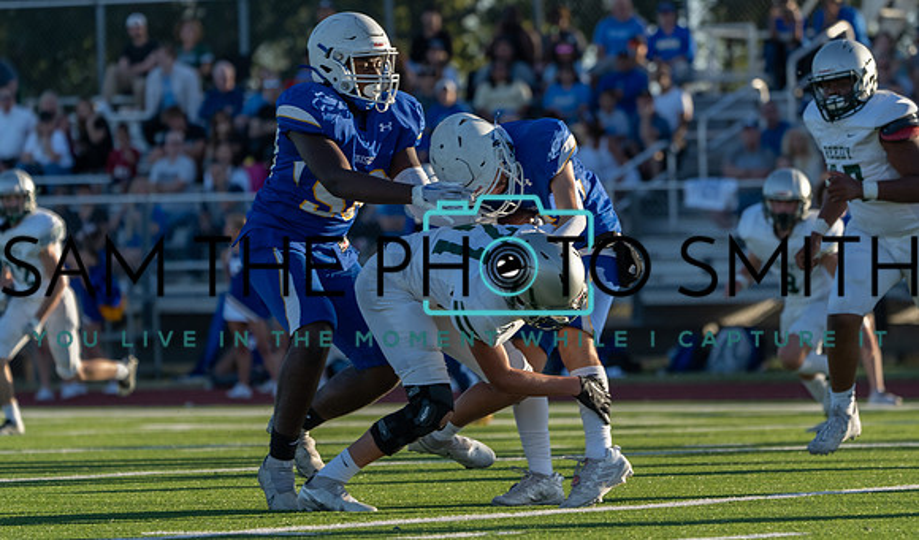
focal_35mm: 332
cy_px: 306
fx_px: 8188
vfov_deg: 3.8
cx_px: 539
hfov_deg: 6.4
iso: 500
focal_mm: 256
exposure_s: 1/1250
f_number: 5.6
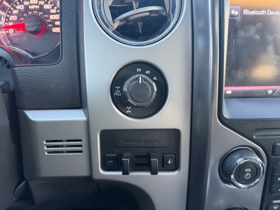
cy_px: 105
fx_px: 194
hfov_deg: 71.6
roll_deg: -1.7
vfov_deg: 56.8
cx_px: 140
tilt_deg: -27.5
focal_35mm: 24
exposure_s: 1/60
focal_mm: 6.76
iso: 500
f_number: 1.78
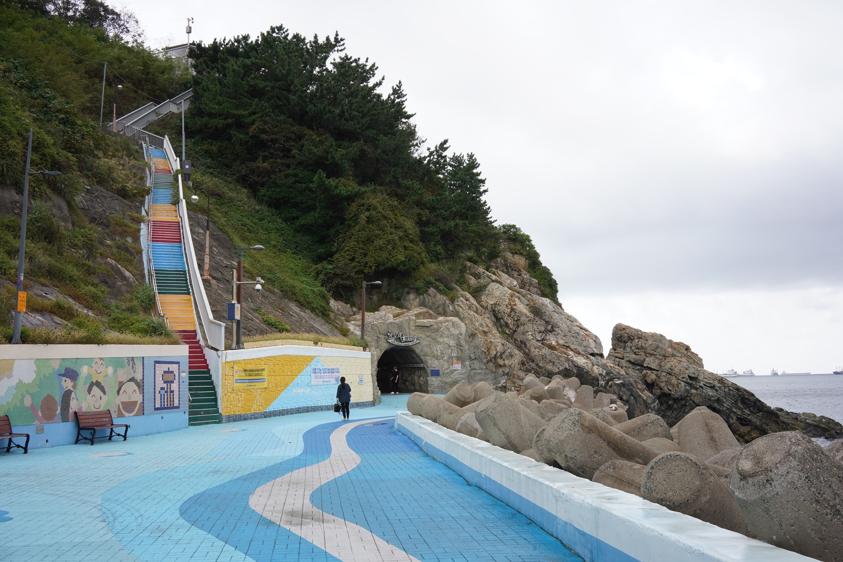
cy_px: 281
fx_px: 820
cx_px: 422
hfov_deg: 54.4
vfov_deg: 37.9
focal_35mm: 35
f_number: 16
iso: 400
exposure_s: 1/100
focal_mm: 35
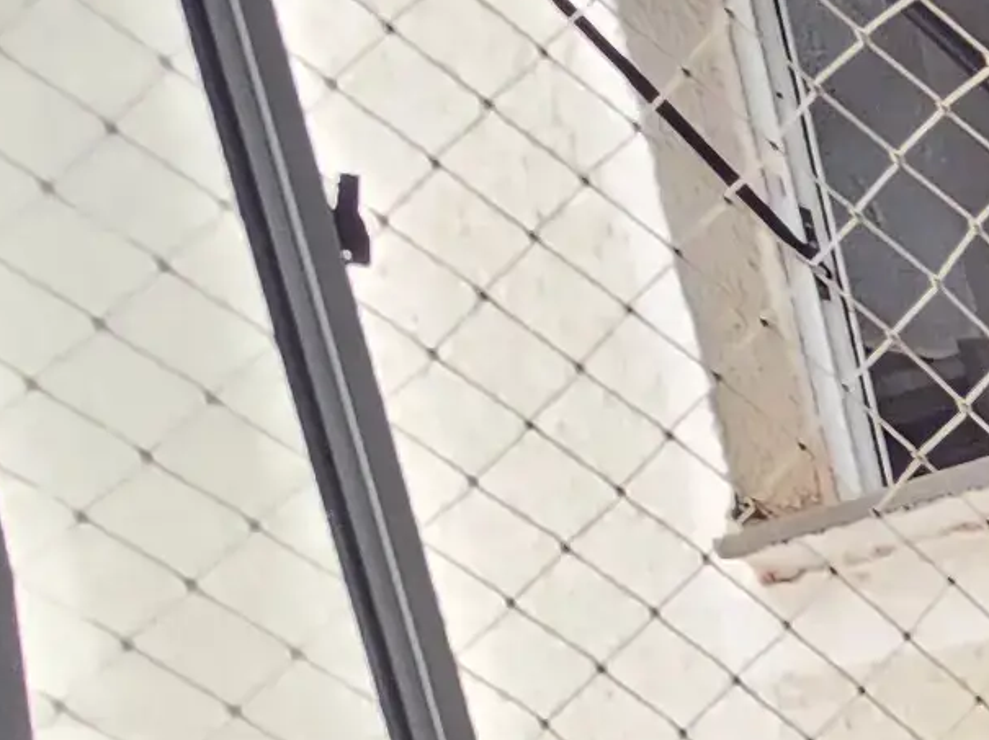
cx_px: 3117
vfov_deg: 12.7
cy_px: 1836
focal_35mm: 86
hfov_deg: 10.9
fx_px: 2456
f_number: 2.2
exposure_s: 1/77.4
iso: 200
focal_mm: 2.2
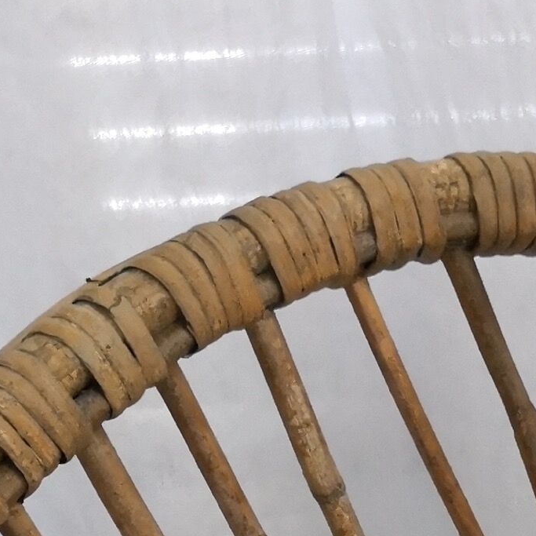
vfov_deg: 12.5
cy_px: 1215
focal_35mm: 114
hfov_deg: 14.9
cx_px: 593
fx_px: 1997
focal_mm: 3.95
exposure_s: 1/30
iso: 320
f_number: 1.6
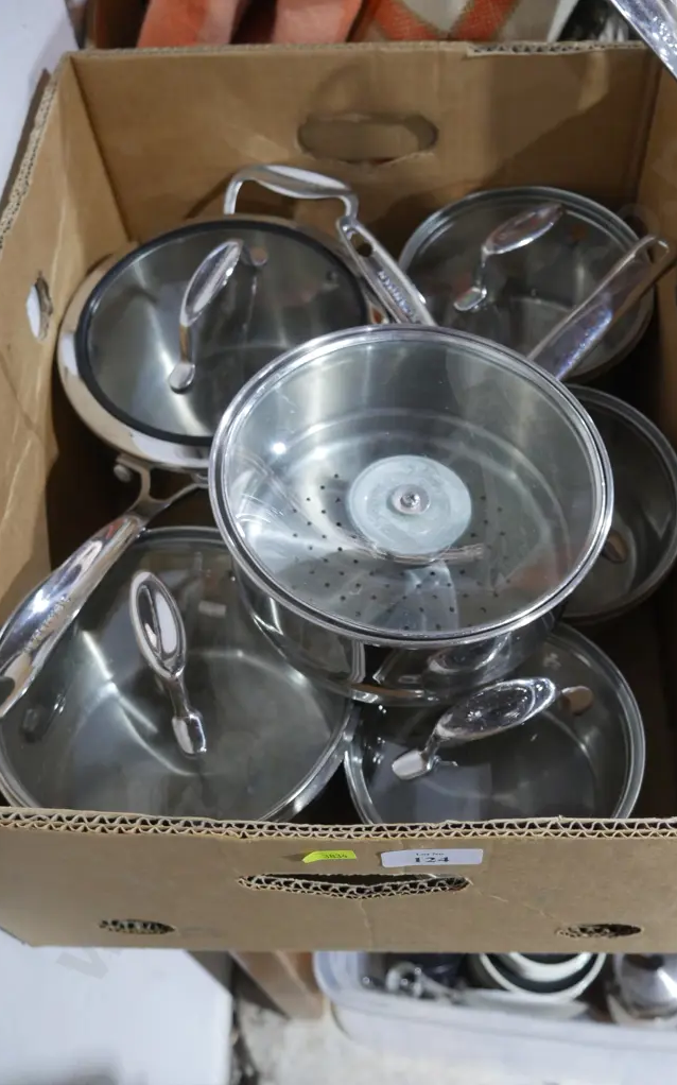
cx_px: 398
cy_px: 542
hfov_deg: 37.1
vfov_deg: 56.7
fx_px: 1005
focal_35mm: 34
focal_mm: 16
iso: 1600
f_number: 3.6
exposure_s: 1/60
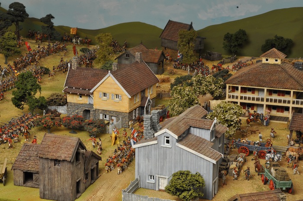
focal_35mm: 75
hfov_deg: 27.0
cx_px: 152
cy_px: 100
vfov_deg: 18.1
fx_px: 631
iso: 400
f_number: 32
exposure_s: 1.3
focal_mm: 50
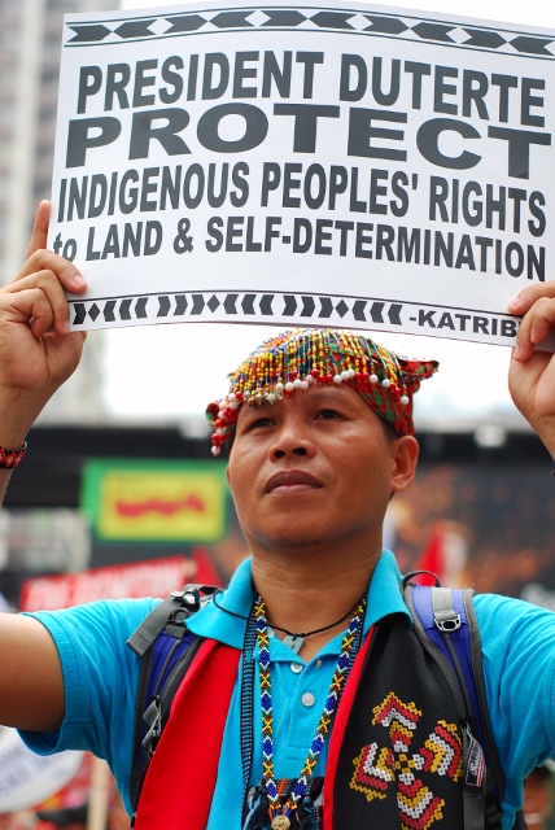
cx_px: 278
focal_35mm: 75
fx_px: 1731
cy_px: 415
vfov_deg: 27.0
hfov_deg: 18.2
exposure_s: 1/500
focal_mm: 50
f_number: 2.8
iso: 100
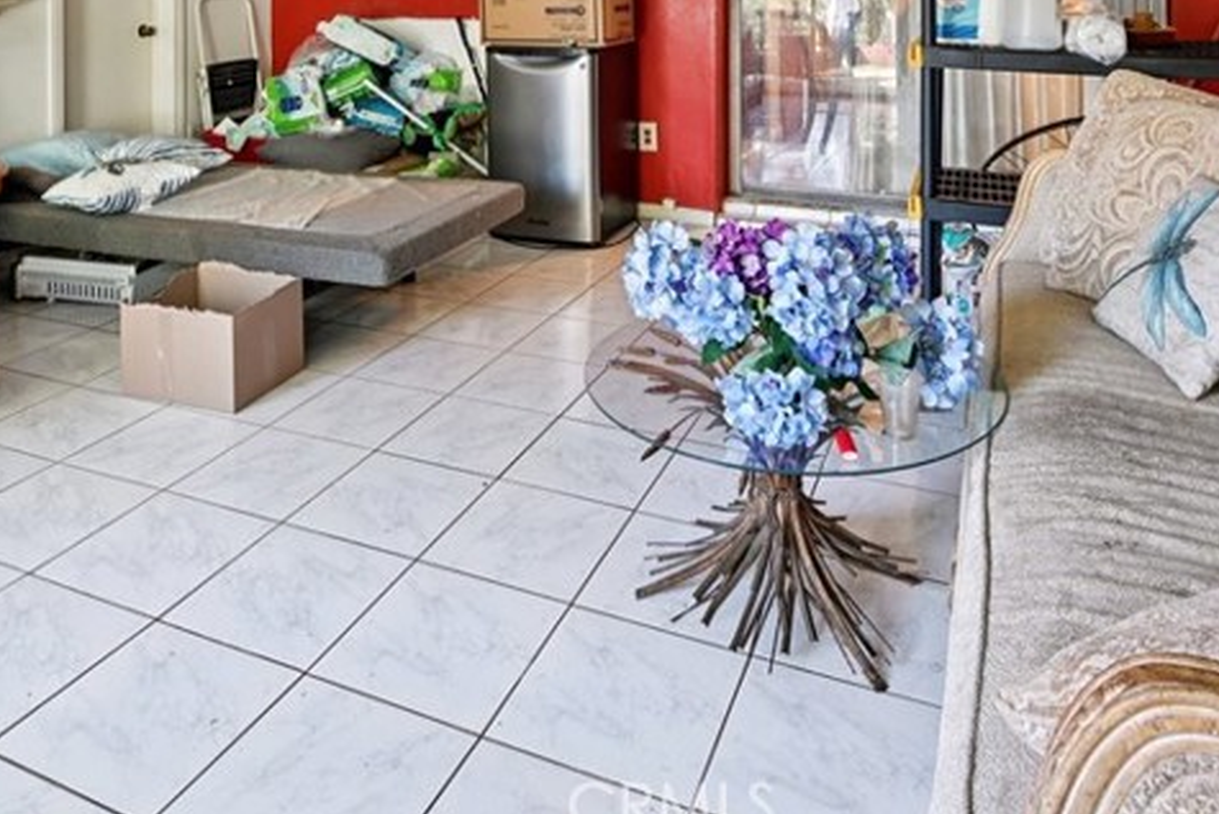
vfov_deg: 39.8
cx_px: 562
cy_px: -33
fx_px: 948
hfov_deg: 65.4
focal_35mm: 28
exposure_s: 1/6
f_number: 8
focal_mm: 13
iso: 400
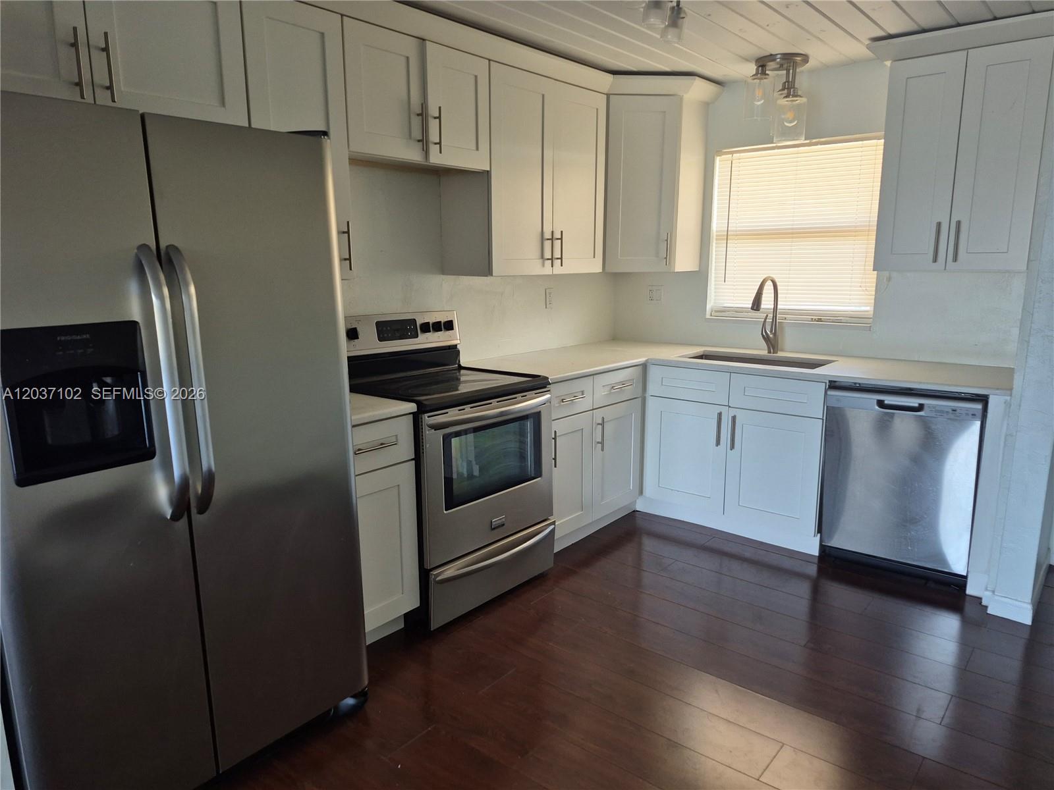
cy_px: 395
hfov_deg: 73.9
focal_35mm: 23
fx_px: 700
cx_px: 527
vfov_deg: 58.9
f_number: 1.8
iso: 200
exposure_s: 1/120
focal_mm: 5.4
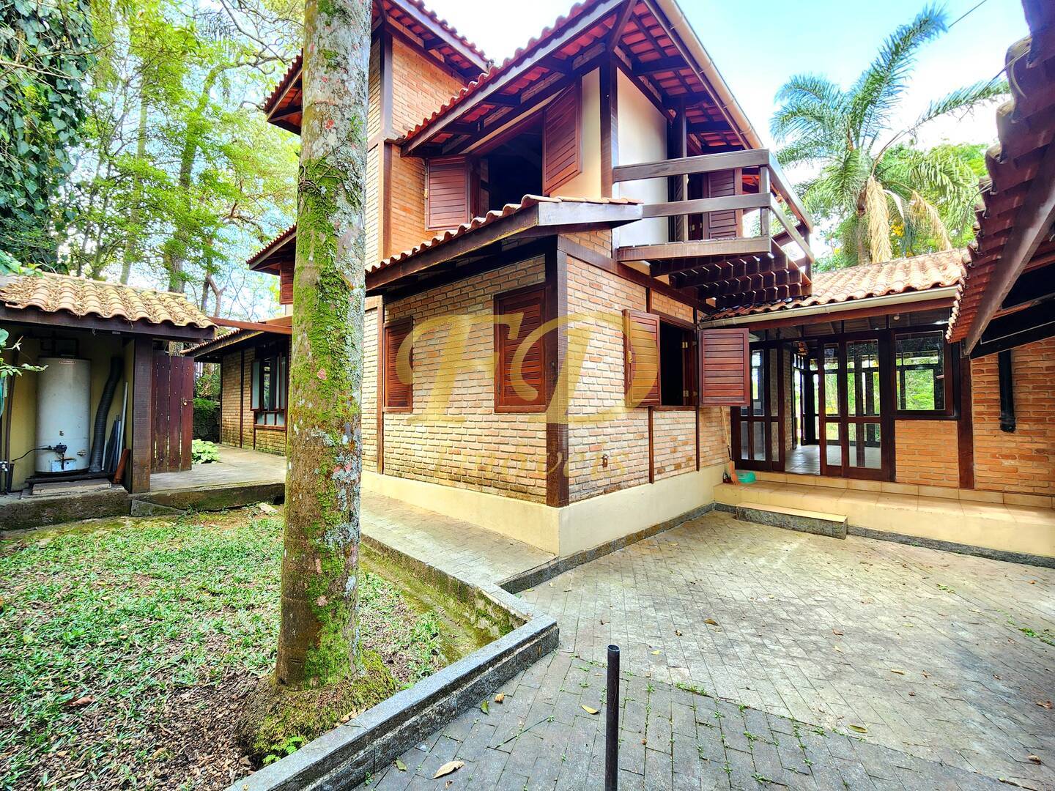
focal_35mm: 13
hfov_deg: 106.2
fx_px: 396
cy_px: 396
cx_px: 528
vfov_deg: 89.9
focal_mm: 2.2
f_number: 2.2
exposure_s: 1/60.2
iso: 80
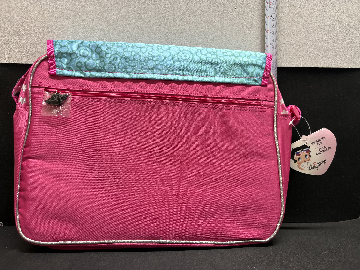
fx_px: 270
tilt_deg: -1.3
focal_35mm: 26
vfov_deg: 53.1
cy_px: 135
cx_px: 180
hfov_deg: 67.3
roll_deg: +0.3
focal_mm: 5.96
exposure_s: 1/60
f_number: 1.6
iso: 160
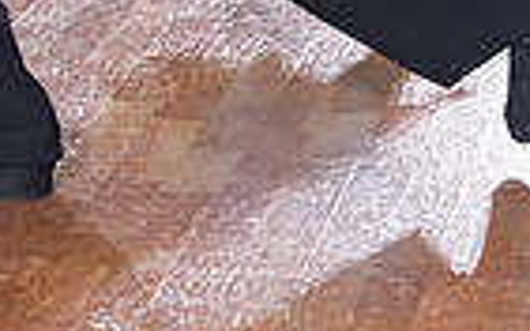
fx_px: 4591
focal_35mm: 318
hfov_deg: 6.6
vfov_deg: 4.0
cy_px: -624
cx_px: 32
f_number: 5.6
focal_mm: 76
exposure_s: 1/320
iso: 5000
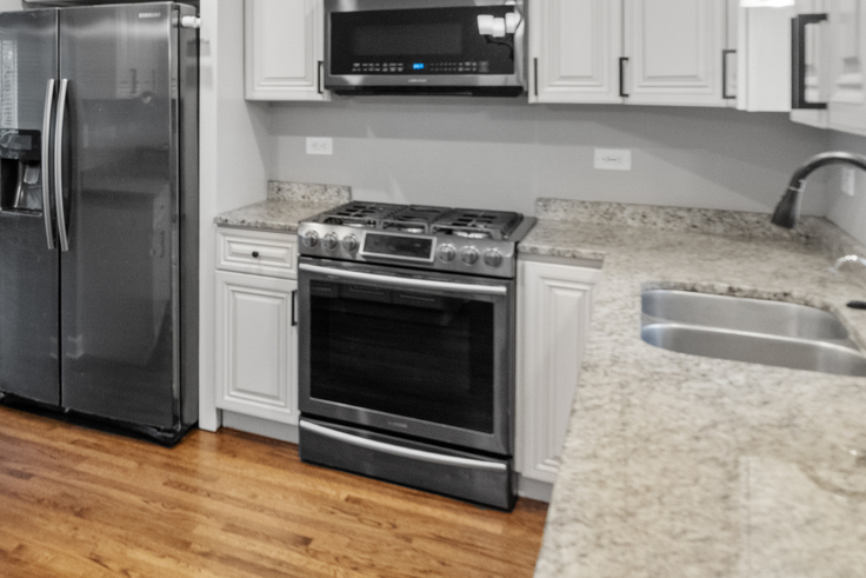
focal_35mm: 35
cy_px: 132
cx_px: 129
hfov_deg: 50.3
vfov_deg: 37.1
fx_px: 834
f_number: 4.5
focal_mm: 10.5
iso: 640
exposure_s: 1/15
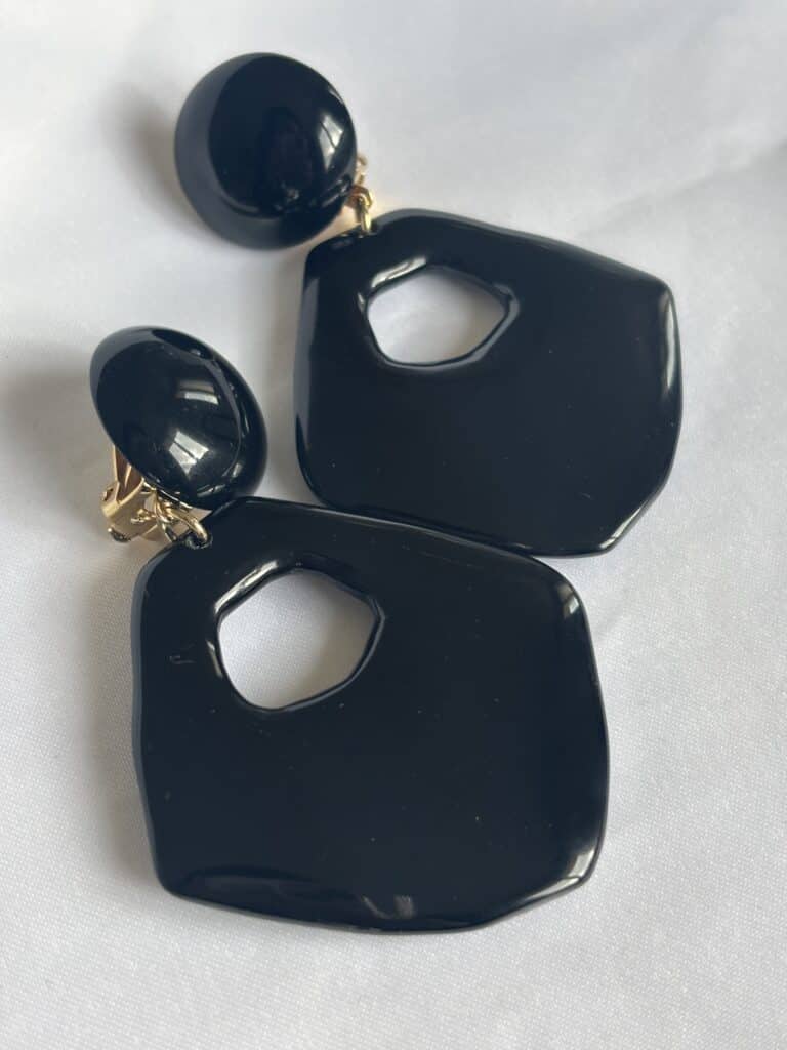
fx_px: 1576
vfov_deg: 36.8
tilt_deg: -56.8
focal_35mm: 52
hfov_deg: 28.0
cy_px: 525
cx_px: 394
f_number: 1.6
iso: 50
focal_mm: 5.96
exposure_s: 1/104
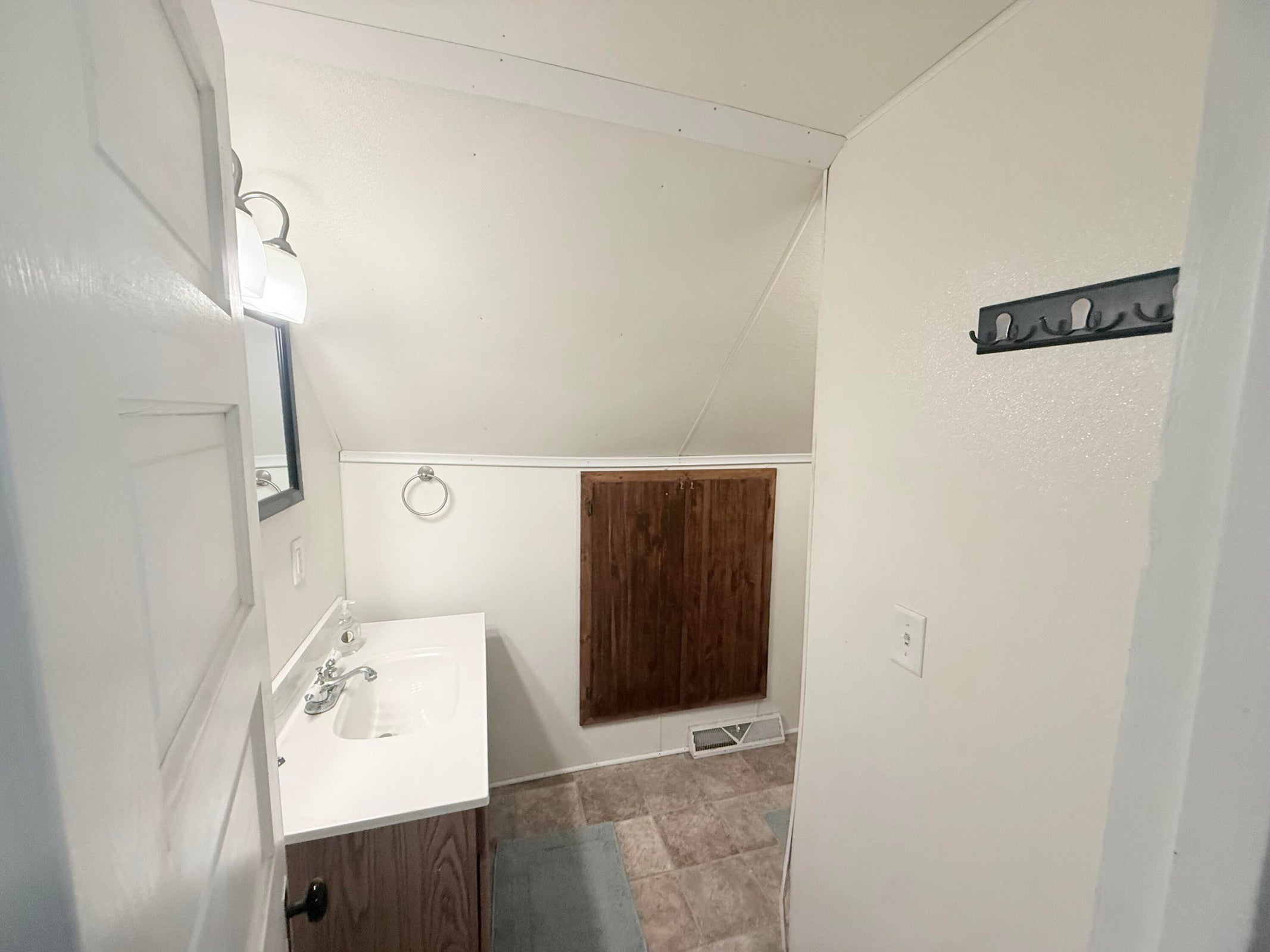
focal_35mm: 14
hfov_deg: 102.1
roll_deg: -0.4
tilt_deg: -7.5
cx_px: 635
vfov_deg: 85.7
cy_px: 476
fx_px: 514
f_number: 2.2
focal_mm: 2.22
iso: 320
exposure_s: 1/120
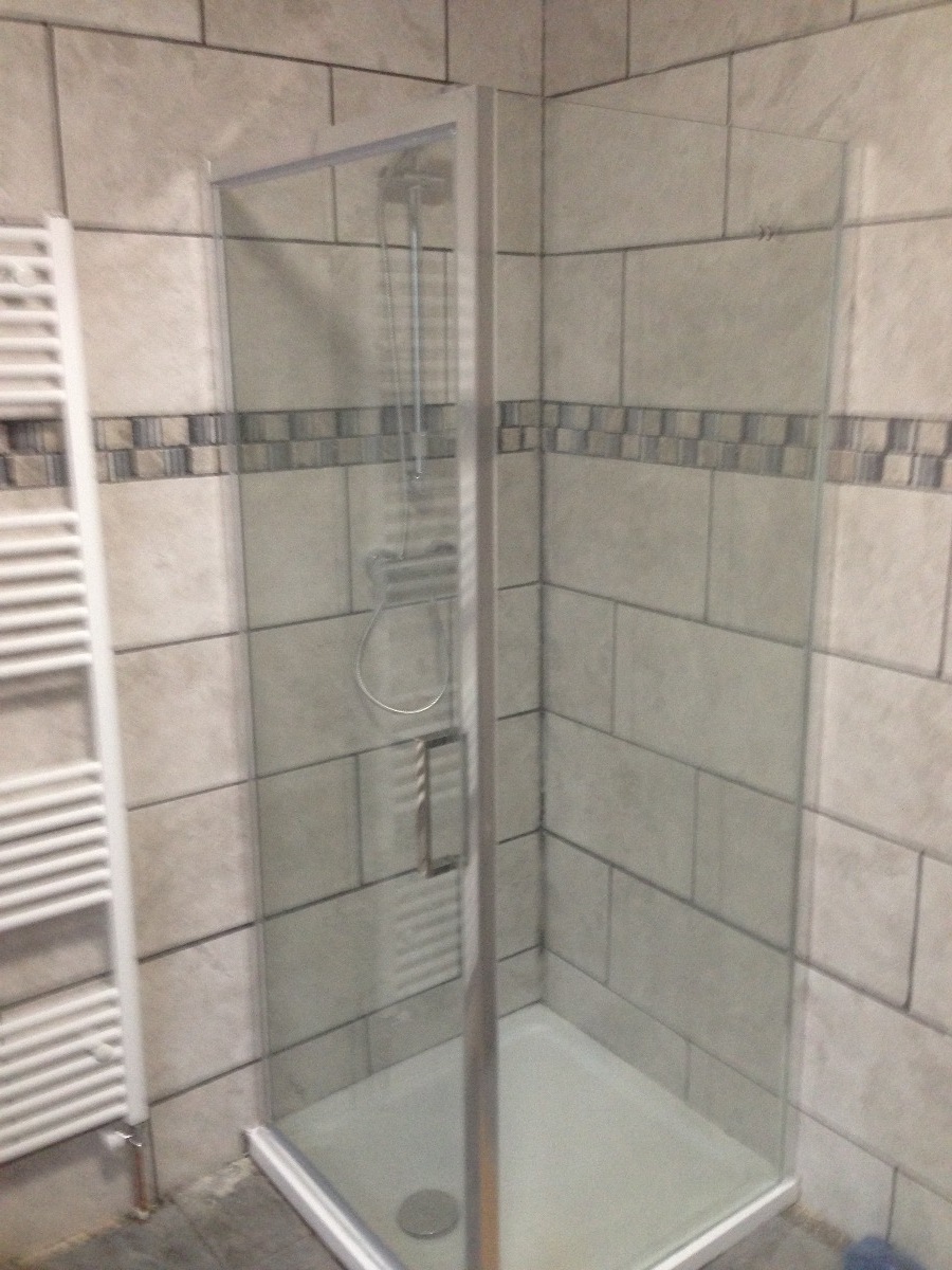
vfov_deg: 55.4
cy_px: 635
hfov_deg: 42.9
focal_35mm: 33
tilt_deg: -9.6
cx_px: 476
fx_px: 1210
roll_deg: +1.7
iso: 200
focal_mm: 4.12
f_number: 2.4
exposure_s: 1/20
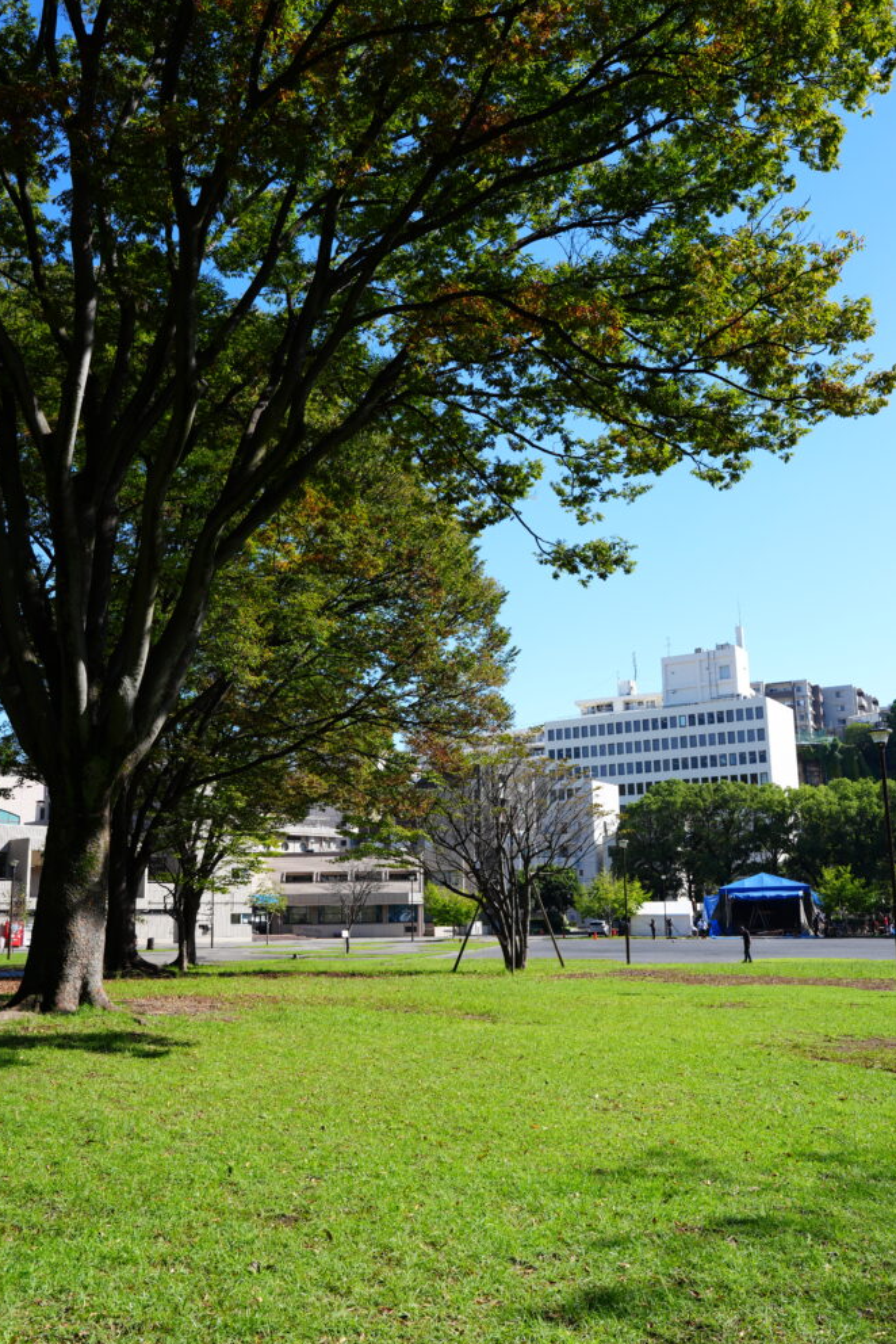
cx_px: 443
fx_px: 1194
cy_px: 667
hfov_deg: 41.1
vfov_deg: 58.7
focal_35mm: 32
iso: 100
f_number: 9
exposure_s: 1/125
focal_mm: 31
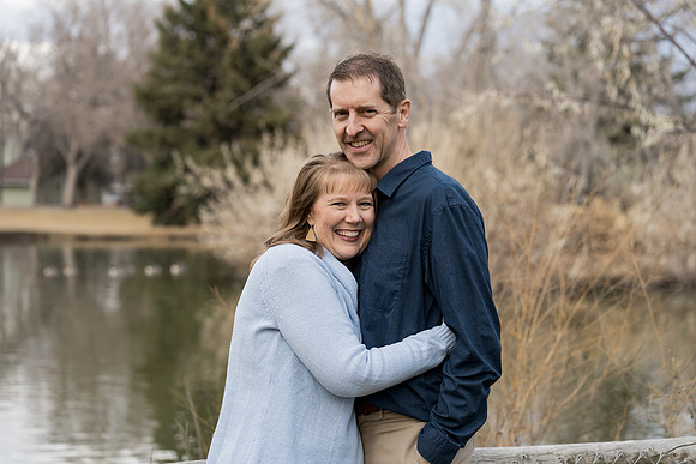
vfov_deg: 16.1
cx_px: 348
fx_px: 1644
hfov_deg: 23.9
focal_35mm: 85
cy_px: 232
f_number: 4
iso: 200
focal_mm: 85
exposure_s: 1/250
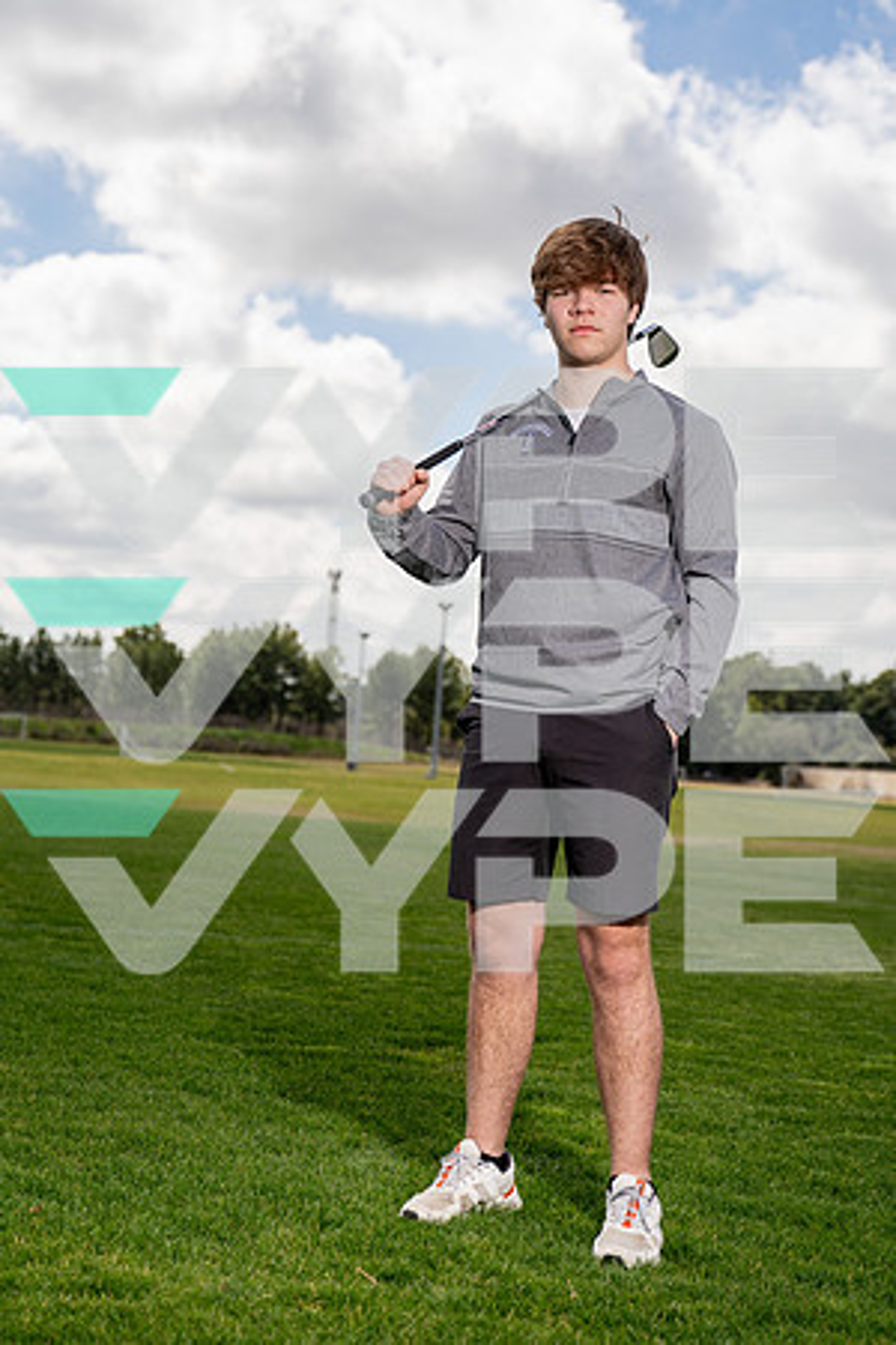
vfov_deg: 32.4
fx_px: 2314
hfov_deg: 21.9
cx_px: 448
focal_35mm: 62
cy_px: 672
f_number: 4
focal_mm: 62
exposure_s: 1/1000
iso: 100
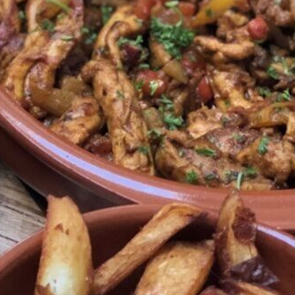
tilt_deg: -44.2
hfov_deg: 11.1
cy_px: 46
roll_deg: -2.4
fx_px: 1504
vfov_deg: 11.2
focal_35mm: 156
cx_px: -9
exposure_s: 1/60
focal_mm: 6.6
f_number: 2.8
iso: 160
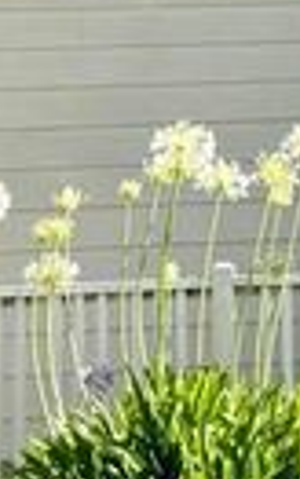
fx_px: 1699
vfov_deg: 14.0
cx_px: 326
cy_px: -415
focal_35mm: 130
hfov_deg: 10.0
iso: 100
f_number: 1.78
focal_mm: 6.76
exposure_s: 1/2525
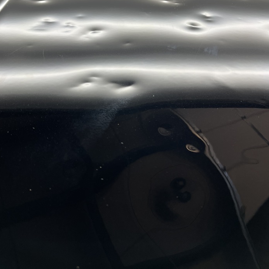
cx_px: 121
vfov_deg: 47.9
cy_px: 96
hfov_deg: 48.4
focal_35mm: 34
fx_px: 299
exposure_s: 1/120
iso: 50
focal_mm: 4.2
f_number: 1.6
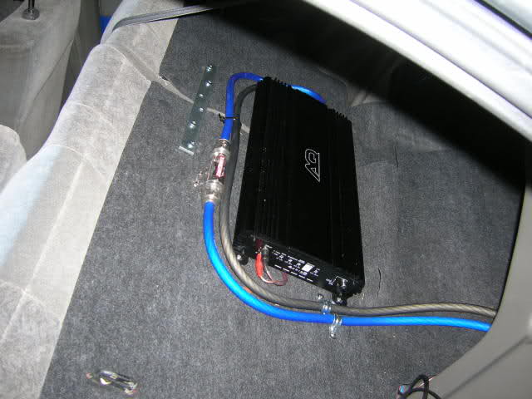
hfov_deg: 54.0
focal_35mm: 34
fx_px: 523
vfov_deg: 41.8
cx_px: 266
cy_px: 200
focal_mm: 5.7
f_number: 2.9
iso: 69
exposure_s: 1/60.1
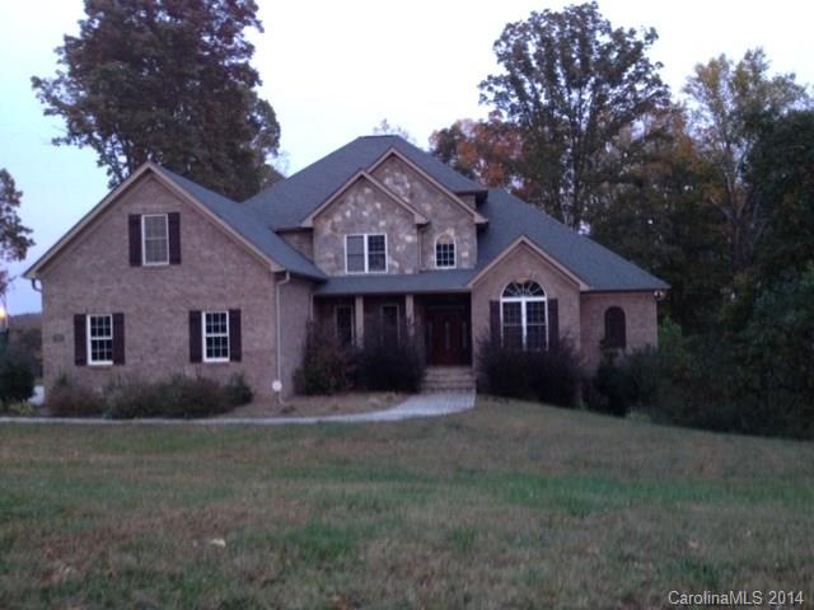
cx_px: 407
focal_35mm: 35
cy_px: 305
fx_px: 823
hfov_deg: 52.6
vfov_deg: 40.7
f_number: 2.4
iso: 200
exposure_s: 1/20
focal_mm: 4.28
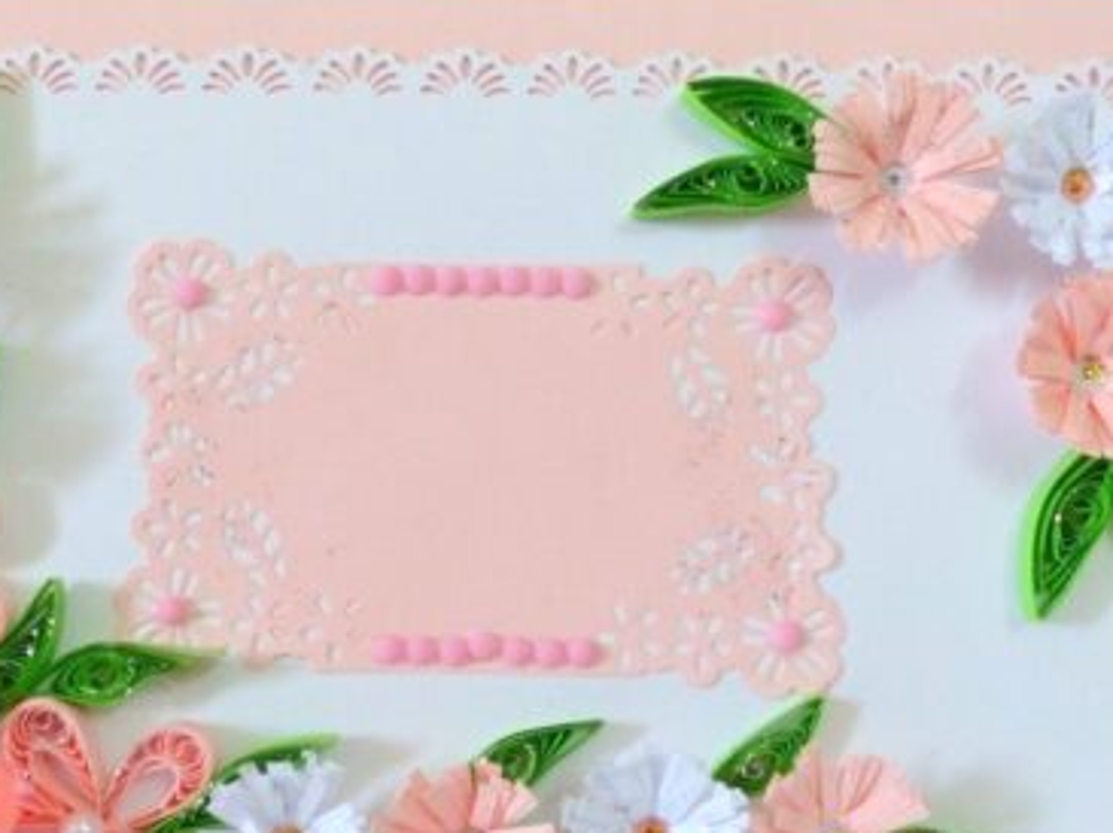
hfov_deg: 45.6
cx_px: 456
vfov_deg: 34.9
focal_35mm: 41
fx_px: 1317
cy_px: 514
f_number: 2.8
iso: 400
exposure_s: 1/60
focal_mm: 4.5
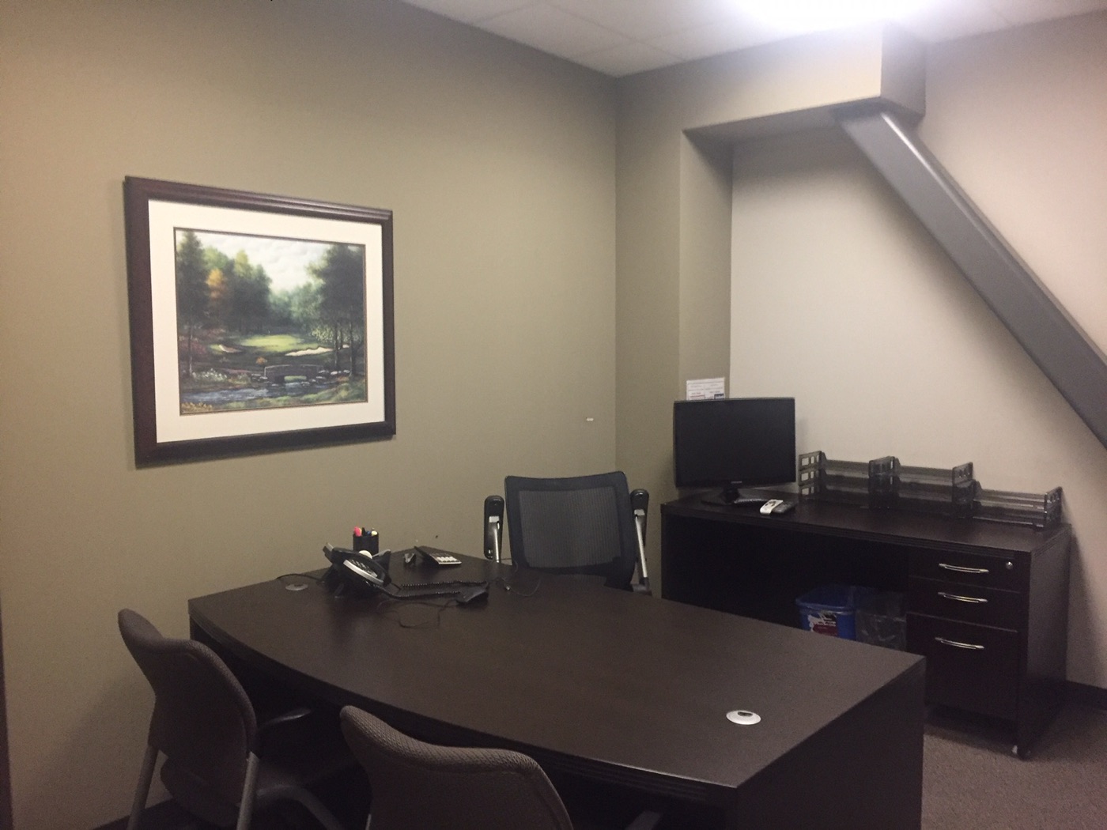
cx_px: 554
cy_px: 415
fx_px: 927
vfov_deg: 48.2
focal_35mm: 29
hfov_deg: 61.7
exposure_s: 1/15
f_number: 2.2
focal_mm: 4.15
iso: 250
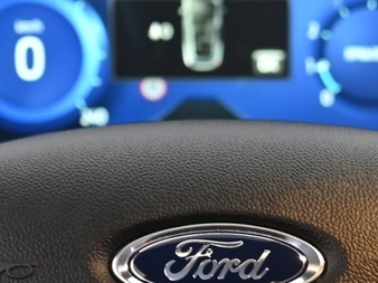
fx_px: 1713
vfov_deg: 9.4
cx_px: 177
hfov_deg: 12.6
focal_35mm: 157
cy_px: 279
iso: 1000
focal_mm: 34
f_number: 4
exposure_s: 1/10
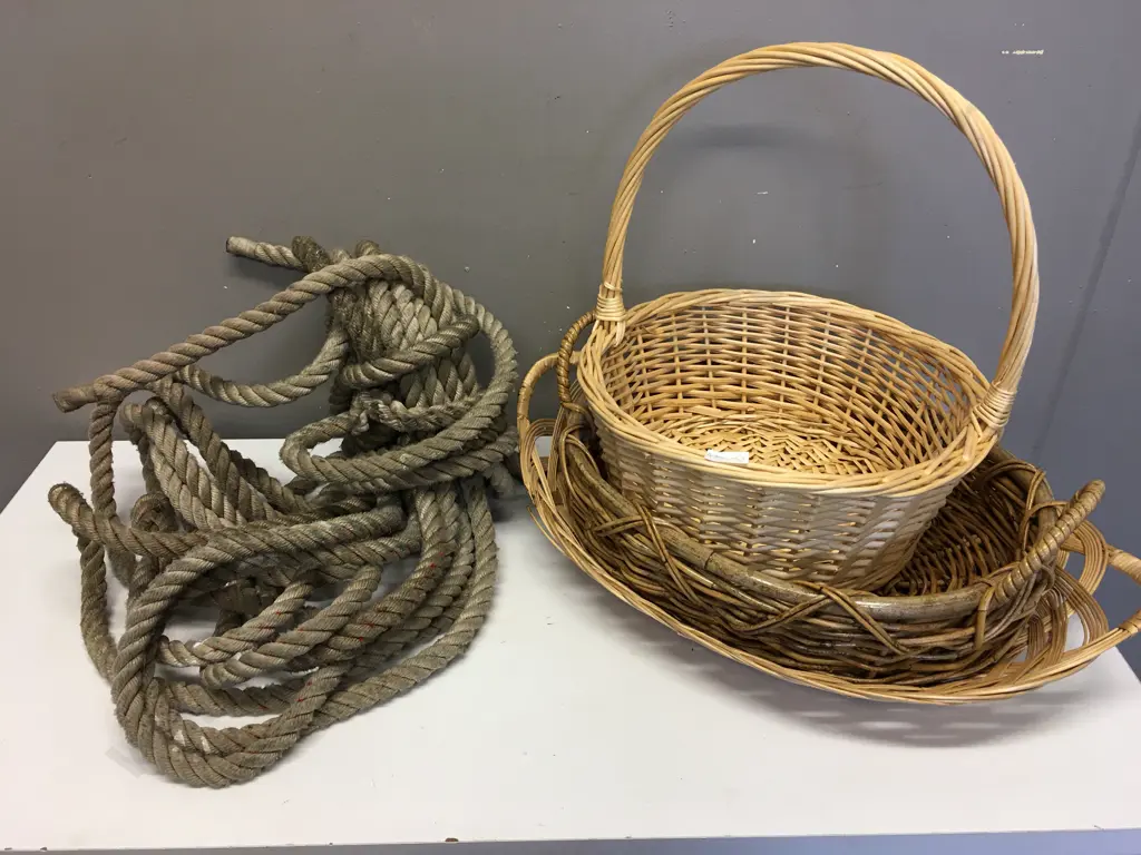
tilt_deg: -30.3
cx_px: 570
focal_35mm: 29
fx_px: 956
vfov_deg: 48.2
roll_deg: -1.1
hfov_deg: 61.7
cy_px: 428
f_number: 2.2
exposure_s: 1/33
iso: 32
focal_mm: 4.15
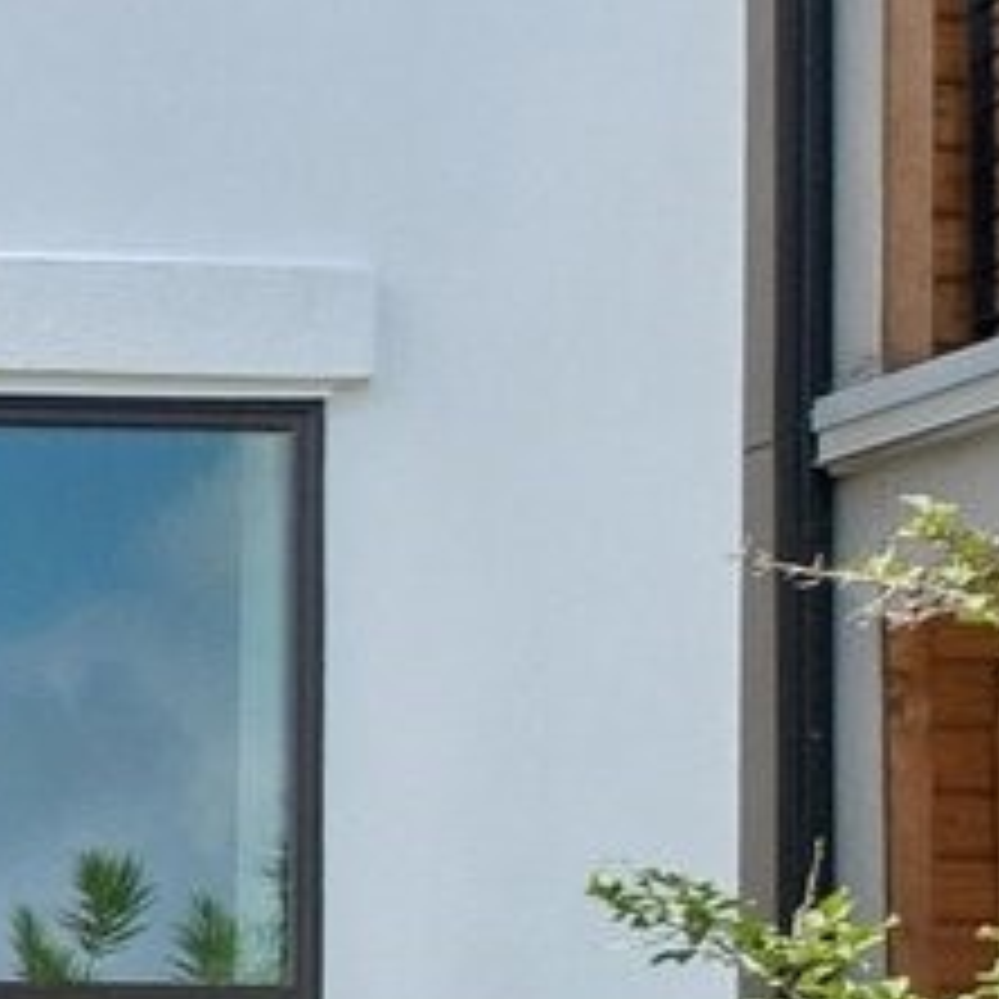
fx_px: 4865
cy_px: 1400
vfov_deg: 11.3
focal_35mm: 149
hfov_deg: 8.7
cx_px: -2394
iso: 400
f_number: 8
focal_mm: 16
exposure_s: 1/640
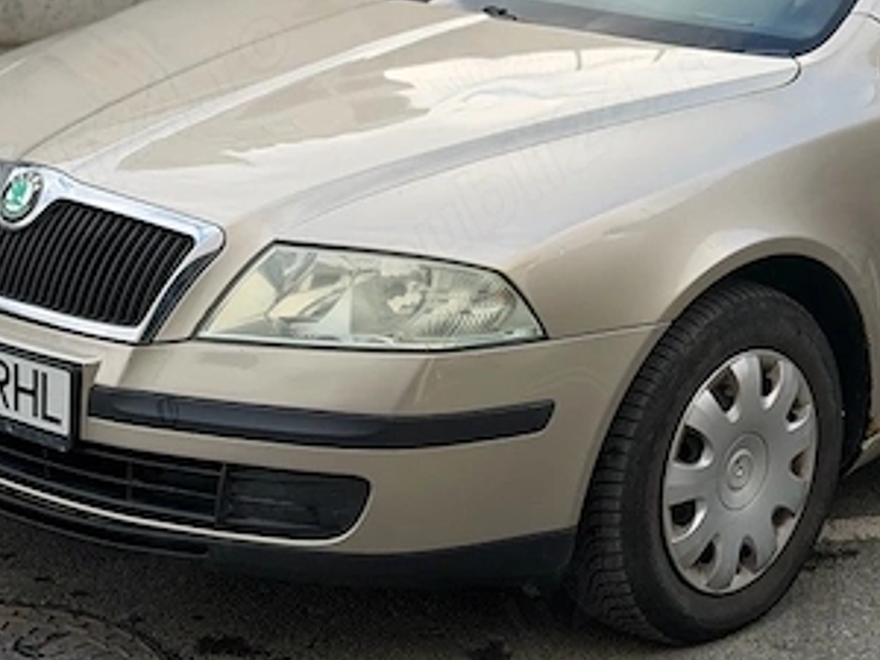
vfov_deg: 15.3
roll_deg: -3.8
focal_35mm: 96
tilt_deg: -12.2
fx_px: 2440
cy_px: 170
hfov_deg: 20.3
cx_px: 672
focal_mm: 6.76
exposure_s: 1/1456
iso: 64
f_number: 1.78
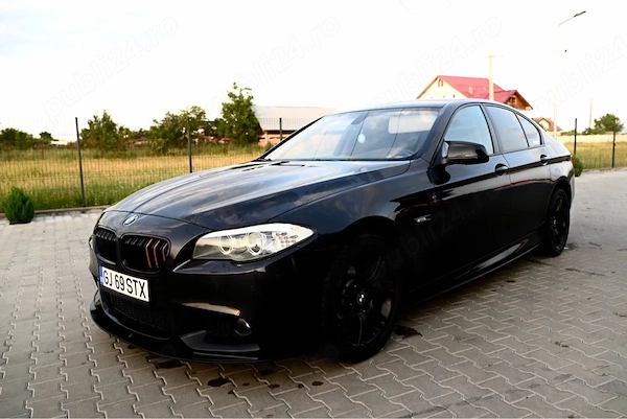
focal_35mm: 28
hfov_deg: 65.4
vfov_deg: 46.5
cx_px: 314
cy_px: 210
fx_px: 488
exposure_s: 1/250
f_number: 4
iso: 280
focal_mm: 28
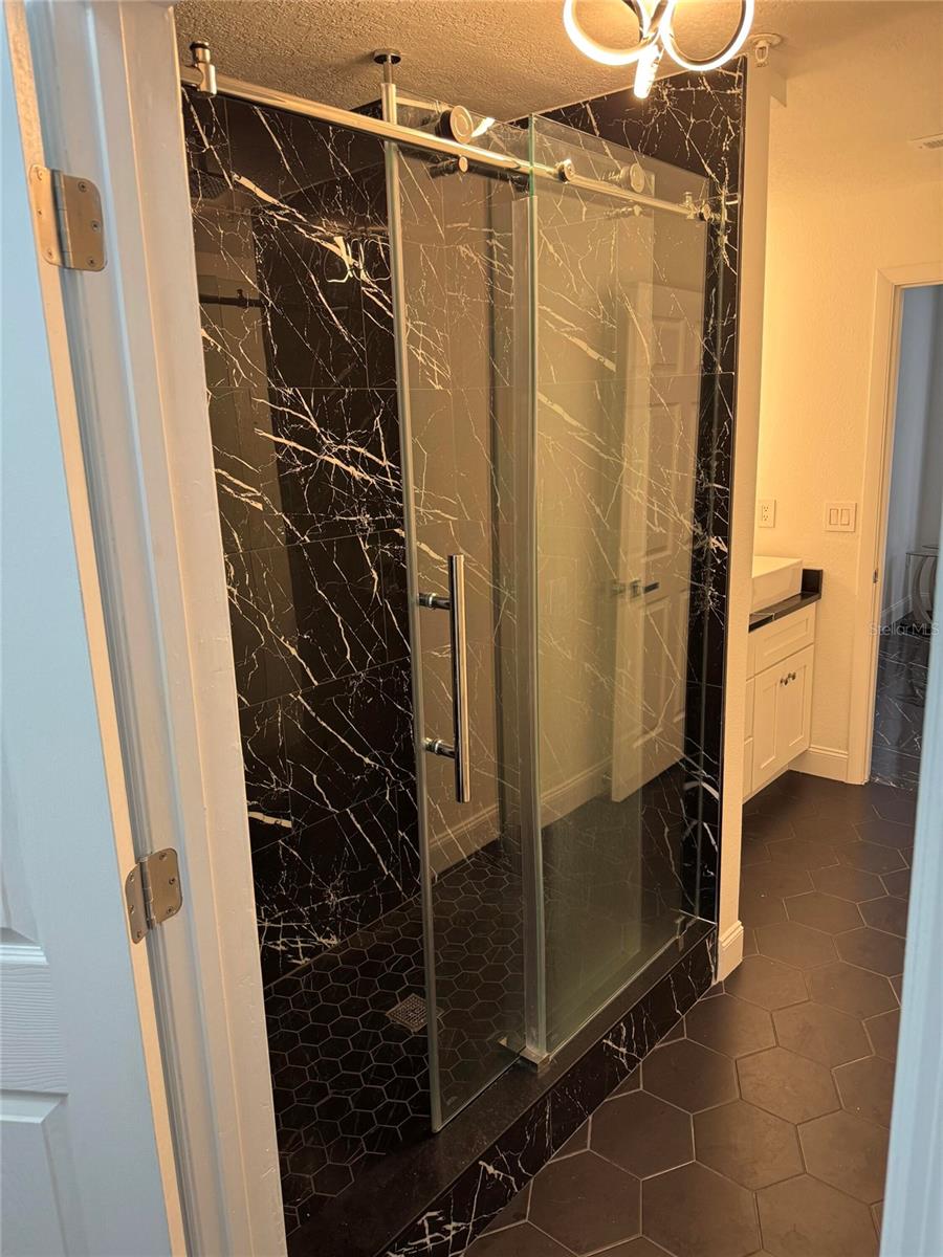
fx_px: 872
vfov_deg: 71.6
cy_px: 628
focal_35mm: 24
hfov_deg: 56.8
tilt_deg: -13.0
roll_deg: +1.7
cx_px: 472
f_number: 1.78
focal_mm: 6.76
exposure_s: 1/60
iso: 250
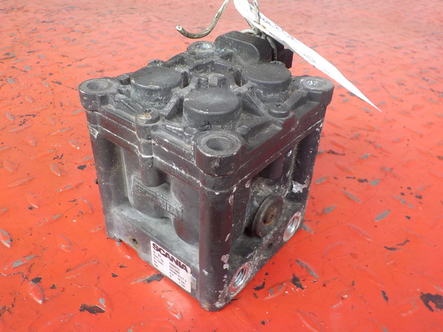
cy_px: 166
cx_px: 222
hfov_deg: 60.0
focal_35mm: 30
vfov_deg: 46.8
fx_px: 384
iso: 125
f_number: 3.3
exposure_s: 1/50
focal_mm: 4.1
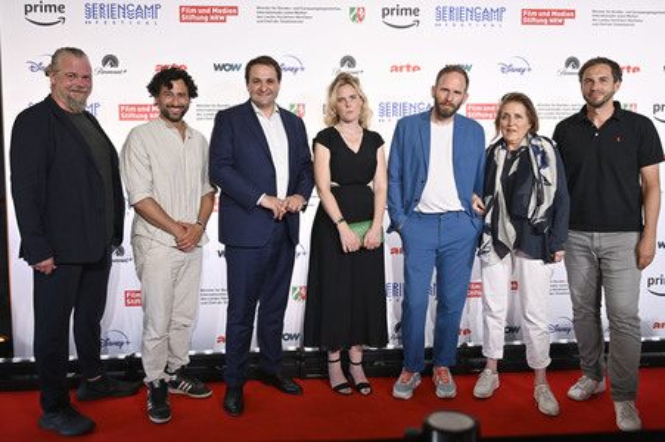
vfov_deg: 46.3
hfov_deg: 65.5
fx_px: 517
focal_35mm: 28
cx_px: 332
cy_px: 221
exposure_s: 1/250
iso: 1250
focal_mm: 28
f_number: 4.5
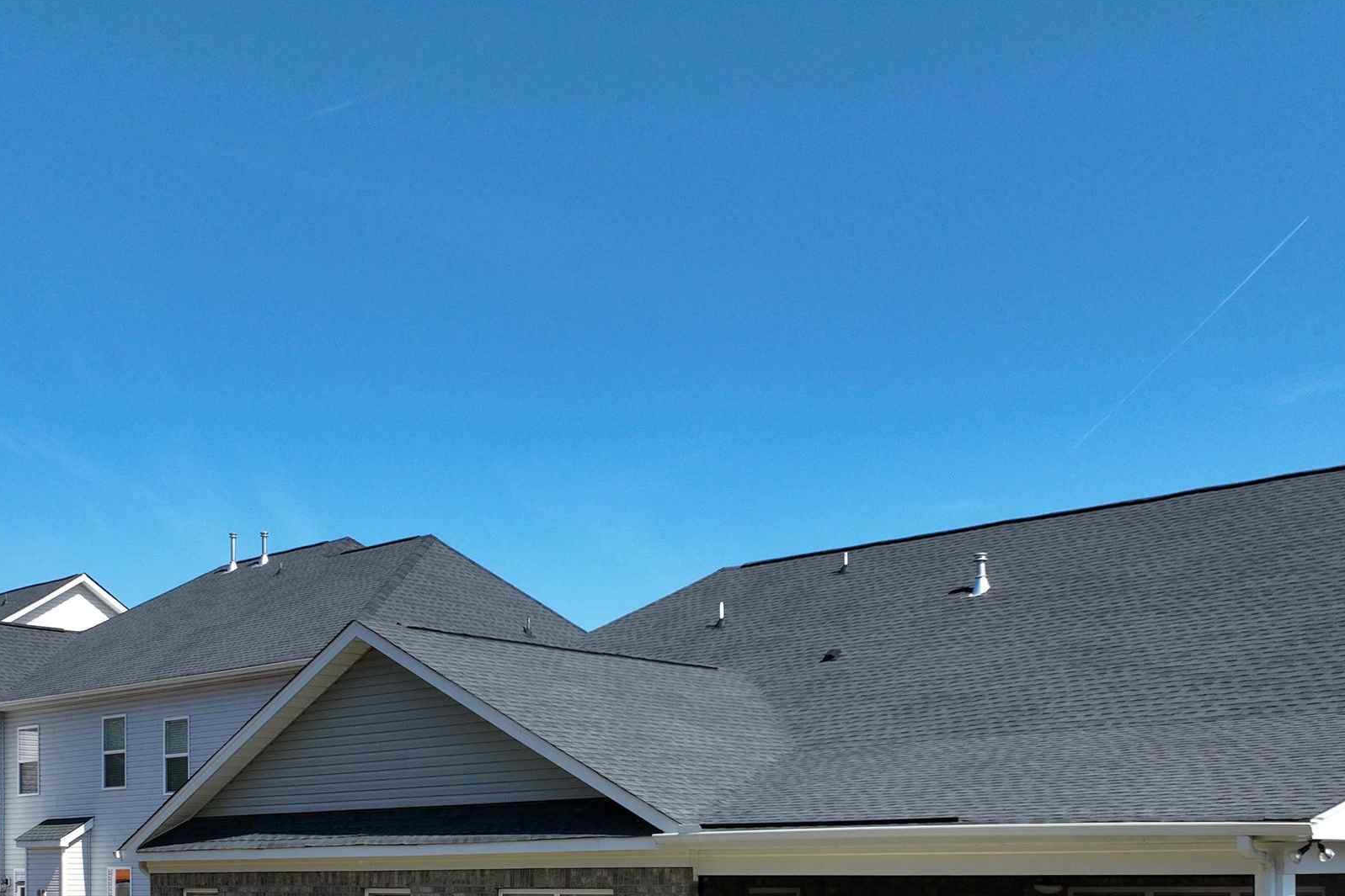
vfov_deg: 26.7
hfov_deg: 41.0
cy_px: 881
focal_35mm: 48
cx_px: 584
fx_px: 1793
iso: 100
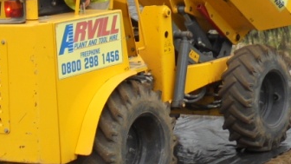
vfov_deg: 9.5
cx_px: 226
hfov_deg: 16.9
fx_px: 972
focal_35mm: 126
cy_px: -49
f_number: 4.2
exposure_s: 1/40
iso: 100
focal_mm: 6.9
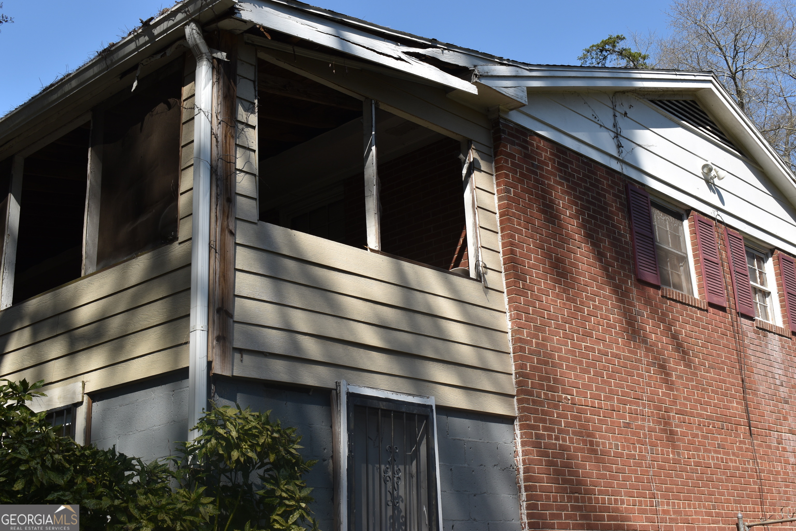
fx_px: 1061
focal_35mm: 48
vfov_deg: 28.1
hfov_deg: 41.1
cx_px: 398
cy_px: 266
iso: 100
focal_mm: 32
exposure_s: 1/200
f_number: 10
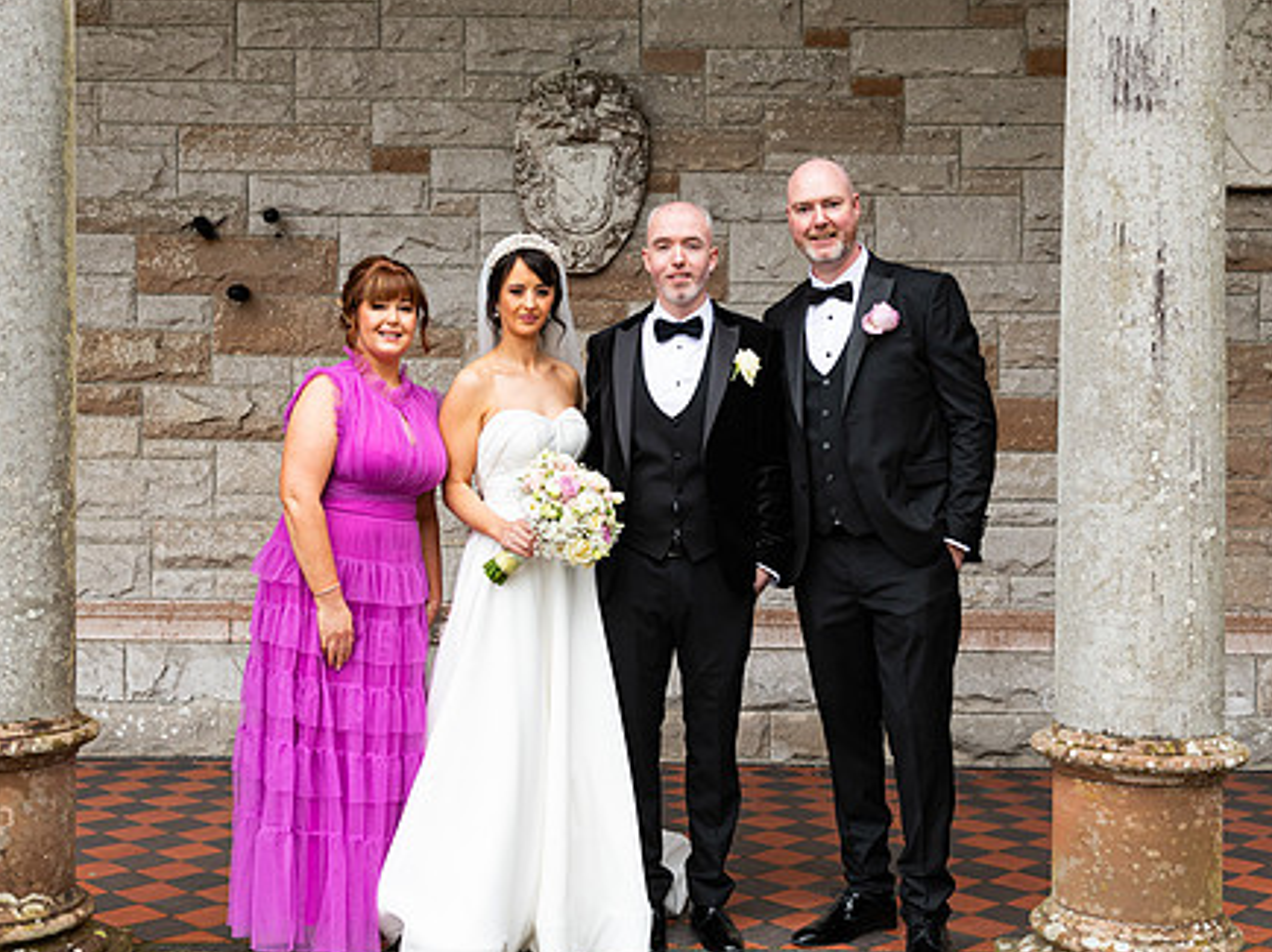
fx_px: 1653
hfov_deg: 42.1
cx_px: 583
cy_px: 455
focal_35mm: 45
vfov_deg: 32.1
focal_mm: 35
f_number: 4.5
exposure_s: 1/160
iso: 320
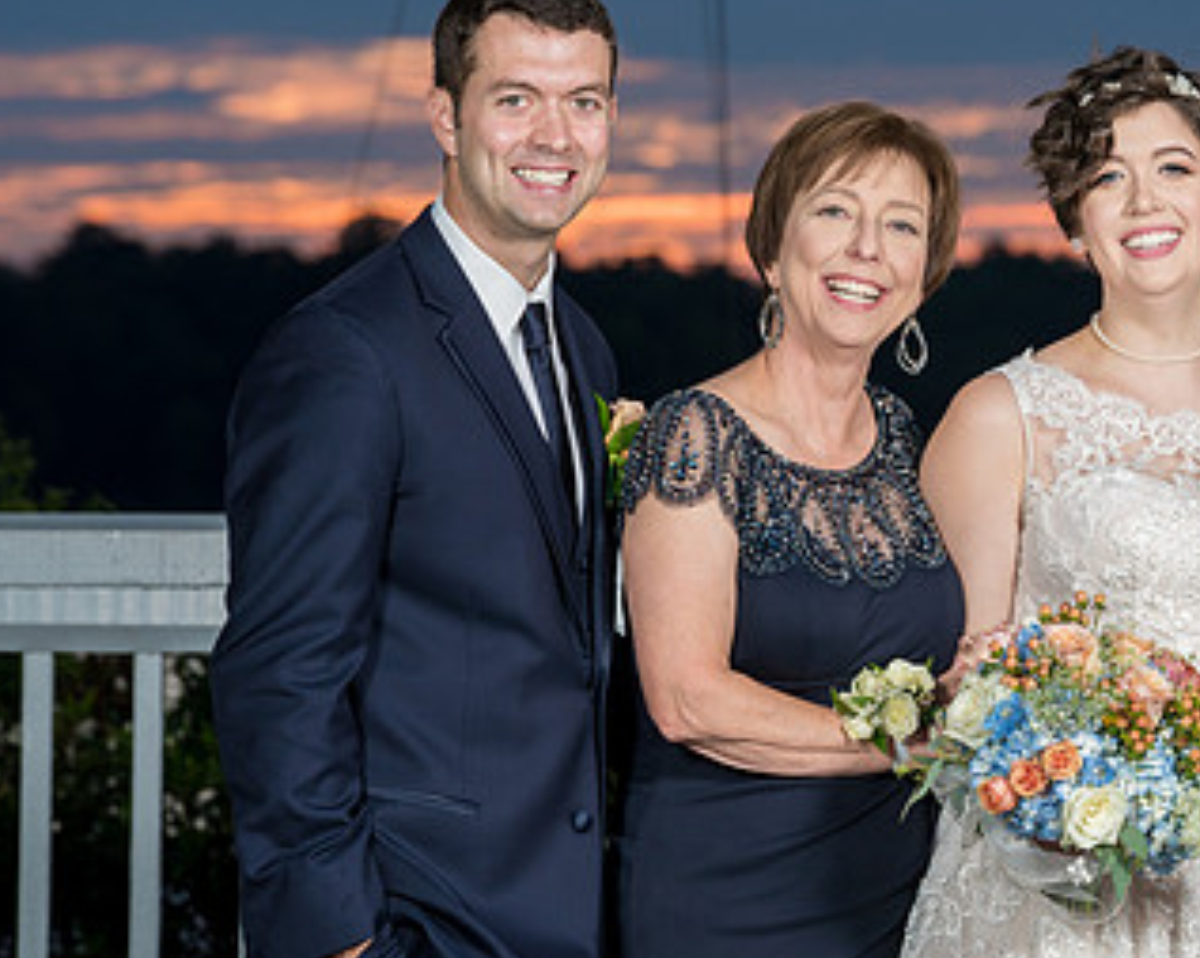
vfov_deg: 5.2
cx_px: 984
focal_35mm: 299
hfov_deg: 6.5
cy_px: 566
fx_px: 10609
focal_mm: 174
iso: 100
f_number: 8
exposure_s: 1/200
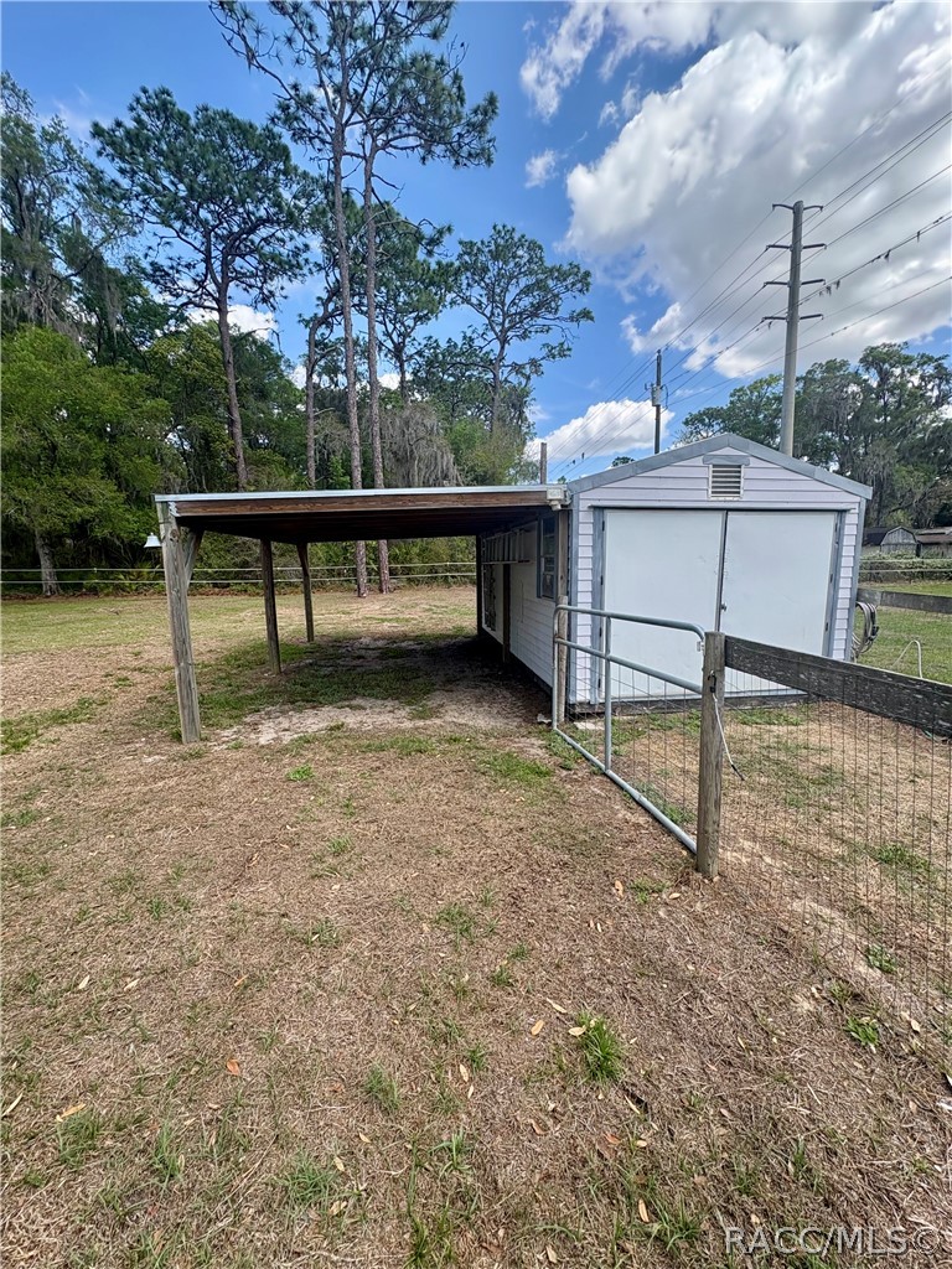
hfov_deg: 85.7
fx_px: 513
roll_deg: +1.4
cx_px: 476
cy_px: 634
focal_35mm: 14
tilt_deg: -7.5
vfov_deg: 102.1
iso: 64
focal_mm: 2.22
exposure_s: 1/787
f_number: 2.2
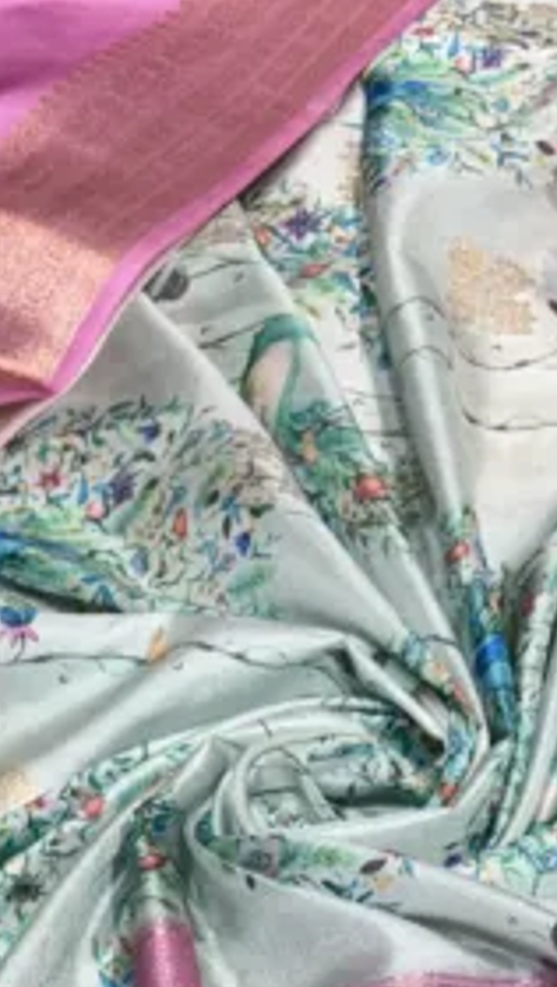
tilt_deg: -67.3
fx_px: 2384
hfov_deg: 13.3
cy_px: 1556
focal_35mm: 91
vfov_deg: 19.7
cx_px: 328
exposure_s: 1/174
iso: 40
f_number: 1.6
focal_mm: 5.96
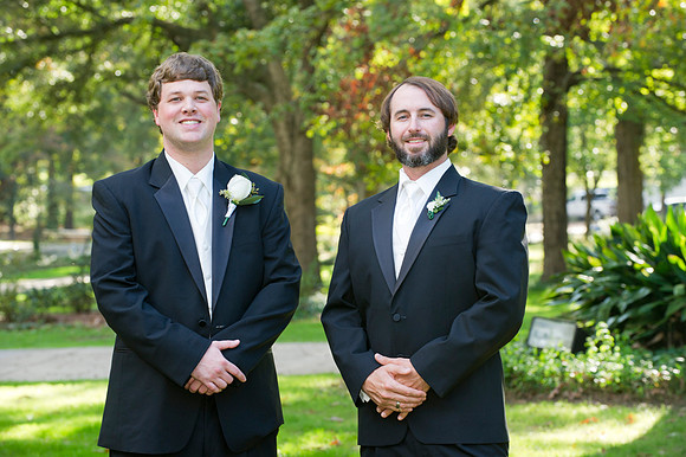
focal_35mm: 130
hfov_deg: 15.8
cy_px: 228
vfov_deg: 10.5
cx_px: 343
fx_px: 2476
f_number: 5.6
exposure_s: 1/100
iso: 500
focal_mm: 130
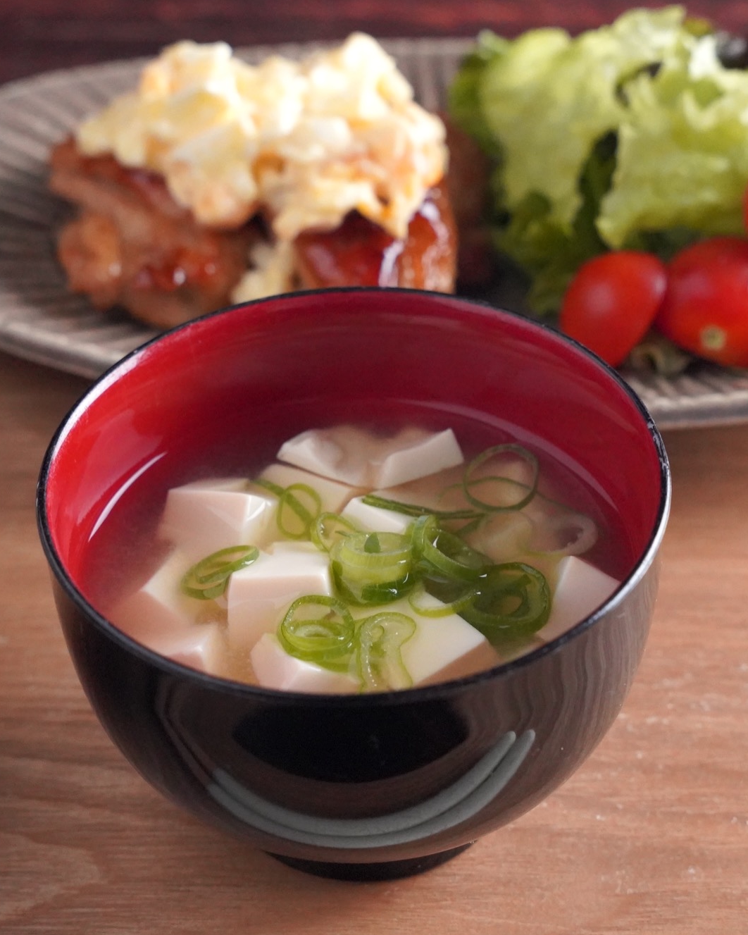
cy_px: 468
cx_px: 401
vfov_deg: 19.4
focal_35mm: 99
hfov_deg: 15.5
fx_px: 2739
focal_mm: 70
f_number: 8
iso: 12800
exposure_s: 1/200
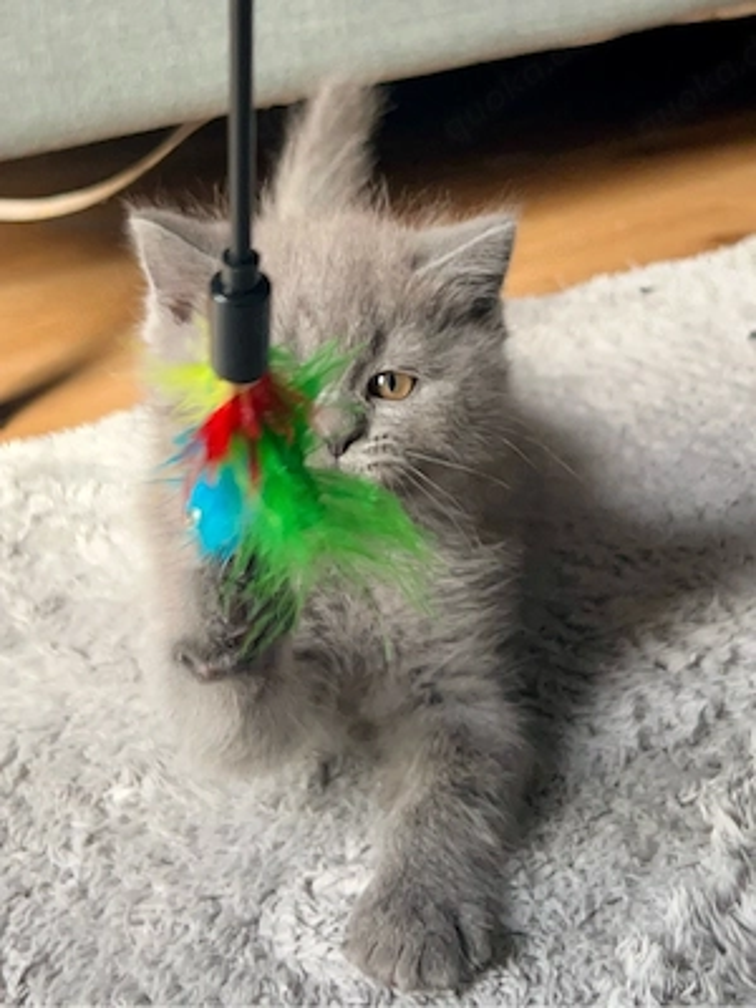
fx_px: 757
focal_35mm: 26
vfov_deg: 67.3
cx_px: 378
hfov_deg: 53.1
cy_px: 504
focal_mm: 5.7
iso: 125
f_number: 1.5
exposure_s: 1/101
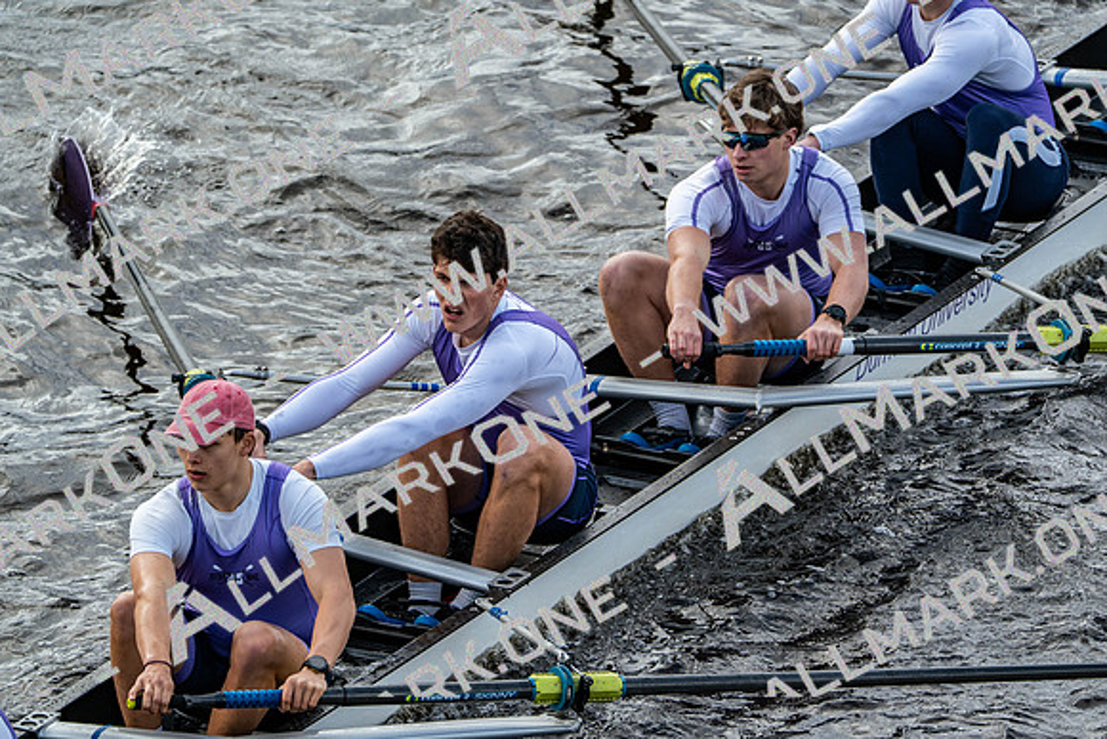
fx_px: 14455
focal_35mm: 470
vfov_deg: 2.9
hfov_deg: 4.4
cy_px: 370
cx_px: 554
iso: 800
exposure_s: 1/1250
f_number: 6.3
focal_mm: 470
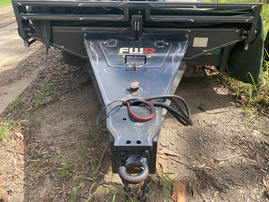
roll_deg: +3.0
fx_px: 210
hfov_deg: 65.3
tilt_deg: -29.3
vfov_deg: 51.3
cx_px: 138
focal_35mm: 27
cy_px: 97
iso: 32
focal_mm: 4.25
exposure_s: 1/912
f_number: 1.8
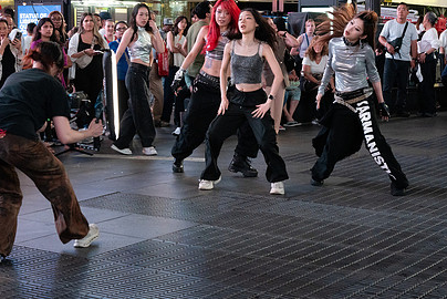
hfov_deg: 26.6
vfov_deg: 18.0
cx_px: 205
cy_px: 128
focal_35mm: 76
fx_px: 944
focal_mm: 53
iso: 6400
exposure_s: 1/160
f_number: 9
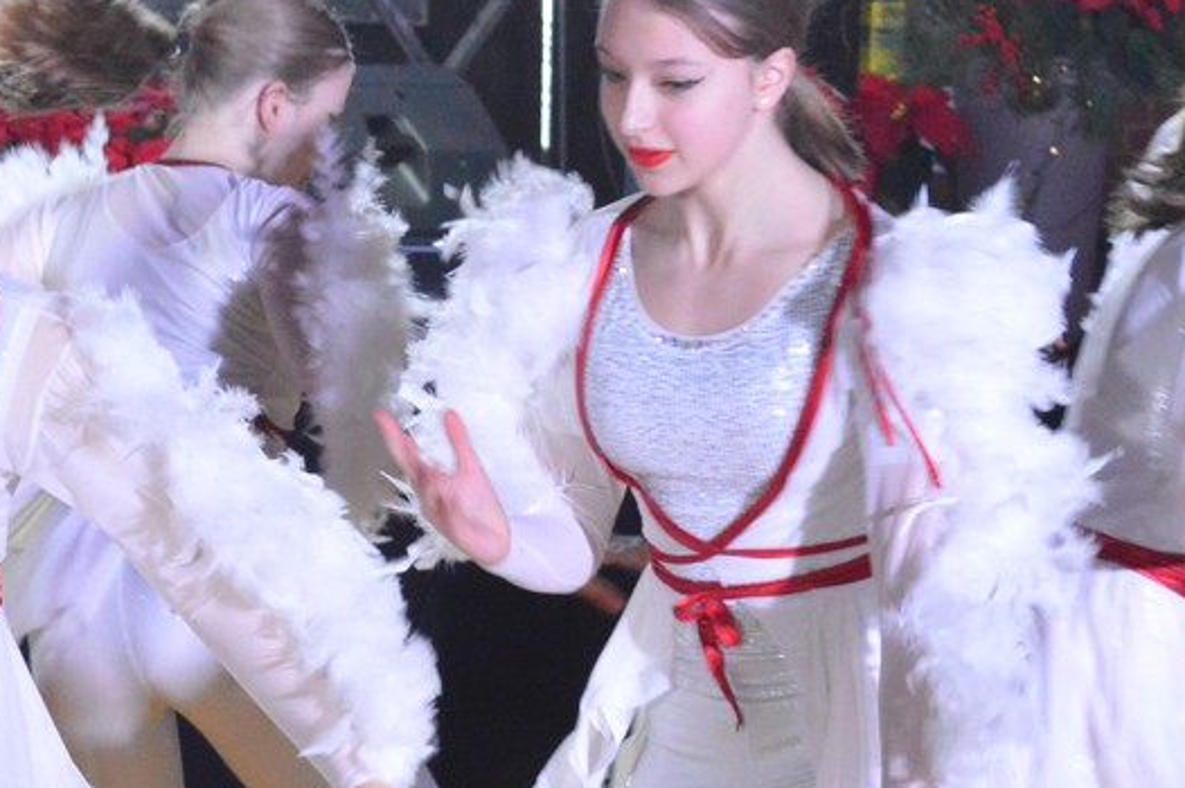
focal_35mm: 255
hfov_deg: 8.1
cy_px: 725
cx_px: 158
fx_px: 8373
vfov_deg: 5.4
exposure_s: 1/160
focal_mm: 55
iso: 3200
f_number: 5.6
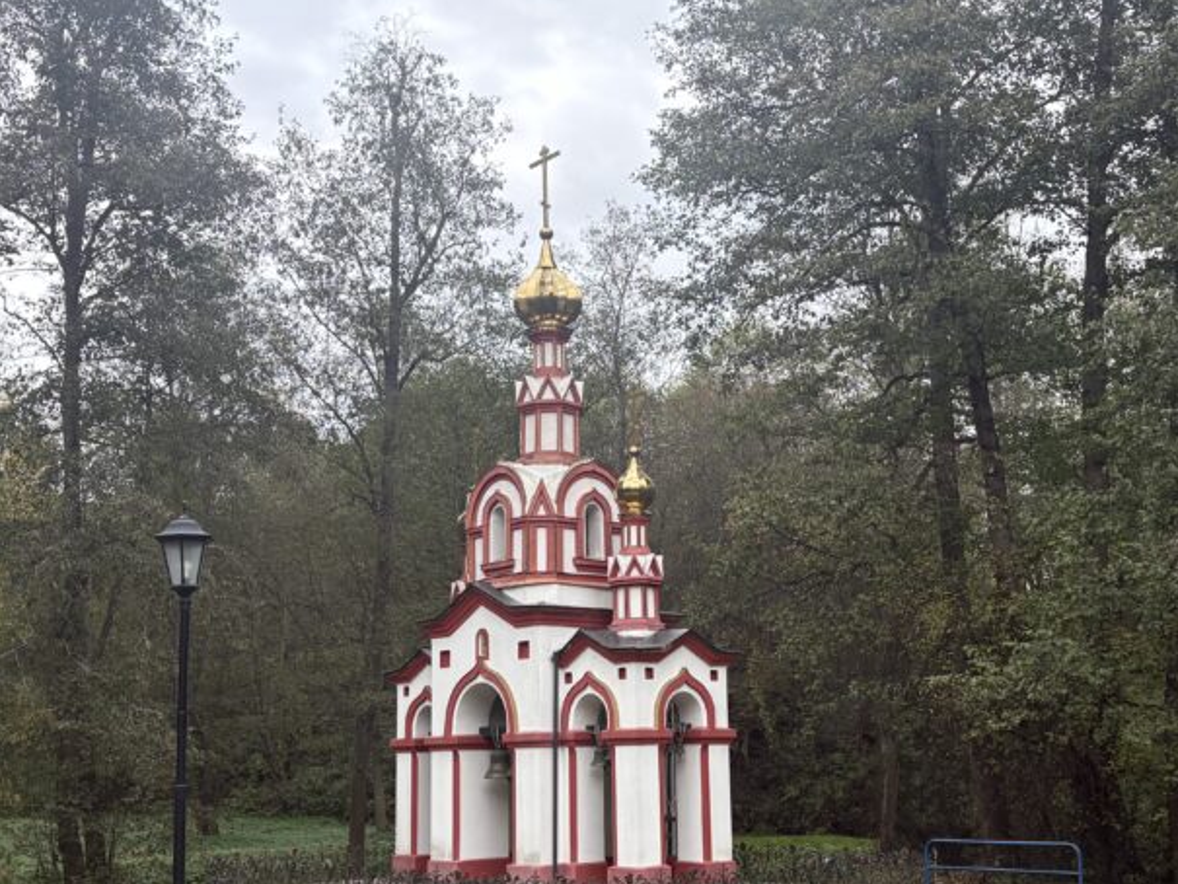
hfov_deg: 42.9
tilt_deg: +8.1
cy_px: 576
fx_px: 1498
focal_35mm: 44
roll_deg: +0.9
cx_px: 619
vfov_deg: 32.7
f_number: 1.6
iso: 100
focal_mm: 5.96
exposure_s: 1/177
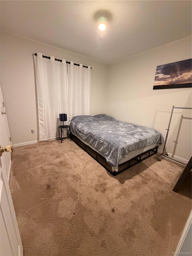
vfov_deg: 102.1
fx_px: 104
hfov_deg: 85.7
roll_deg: -2.5
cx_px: 96
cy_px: 128
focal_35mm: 14
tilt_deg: -16.0
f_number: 2.2
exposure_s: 1/60
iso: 800
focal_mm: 2.22
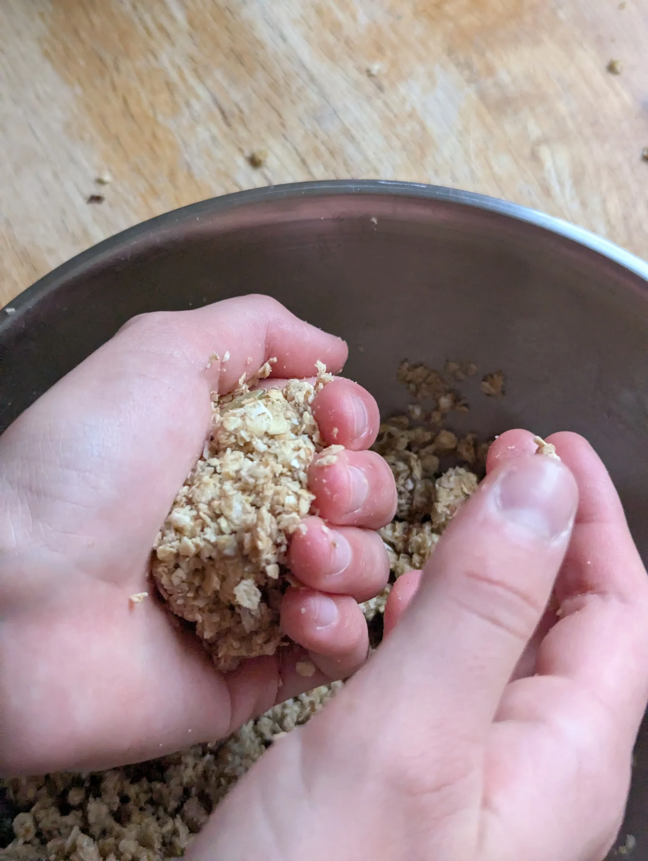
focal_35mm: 48
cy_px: 430
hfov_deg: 30.3
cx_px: 324
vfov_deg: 39.6
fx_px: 1195
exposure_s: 1/915
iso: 1058
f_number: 1.9
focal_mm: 6.8
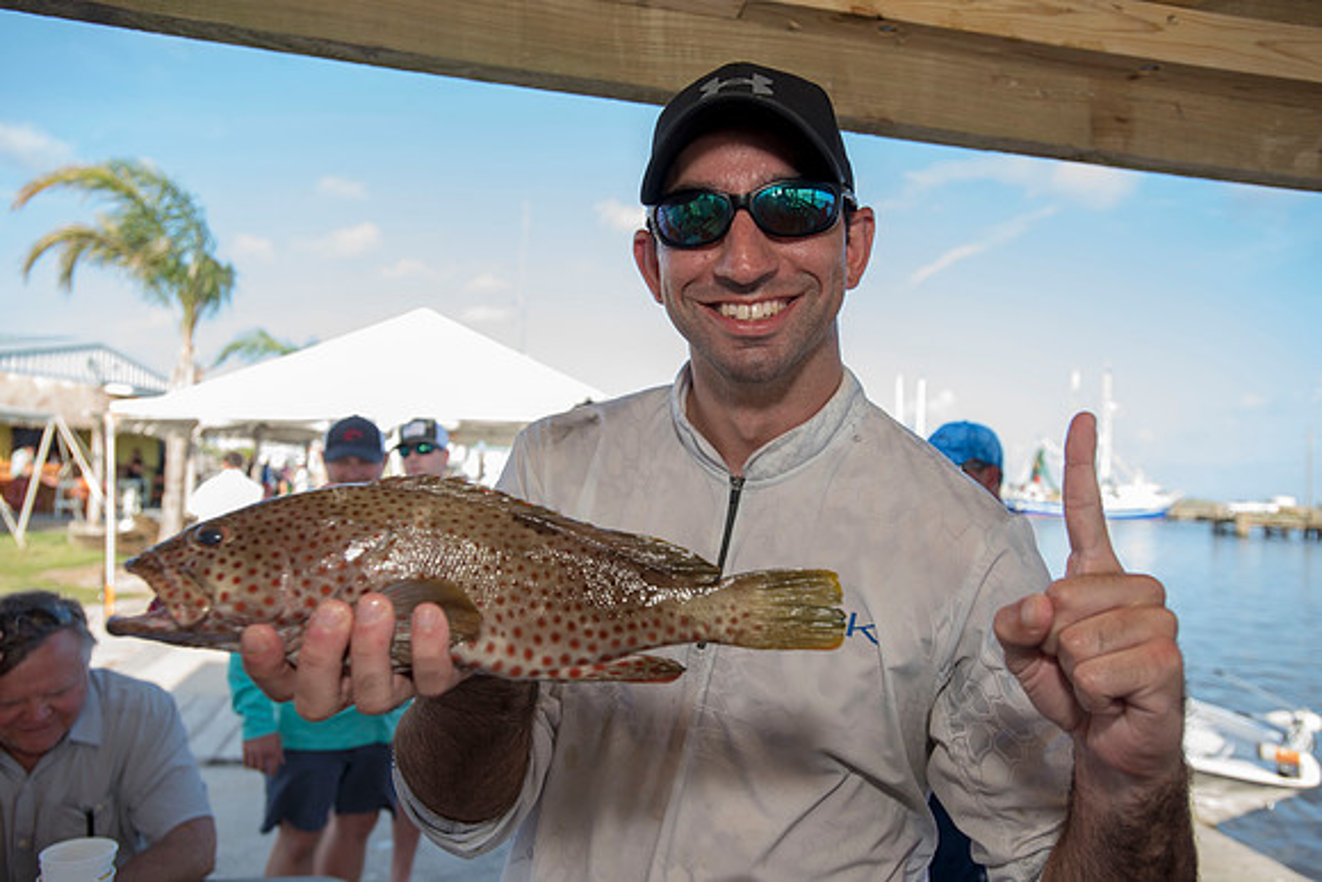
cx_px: 661
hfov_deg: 69.4
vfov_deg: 49.6
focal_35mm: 26
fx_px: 955
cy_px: 441
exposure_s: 1/320
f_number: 4.5
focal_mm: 26
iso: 250
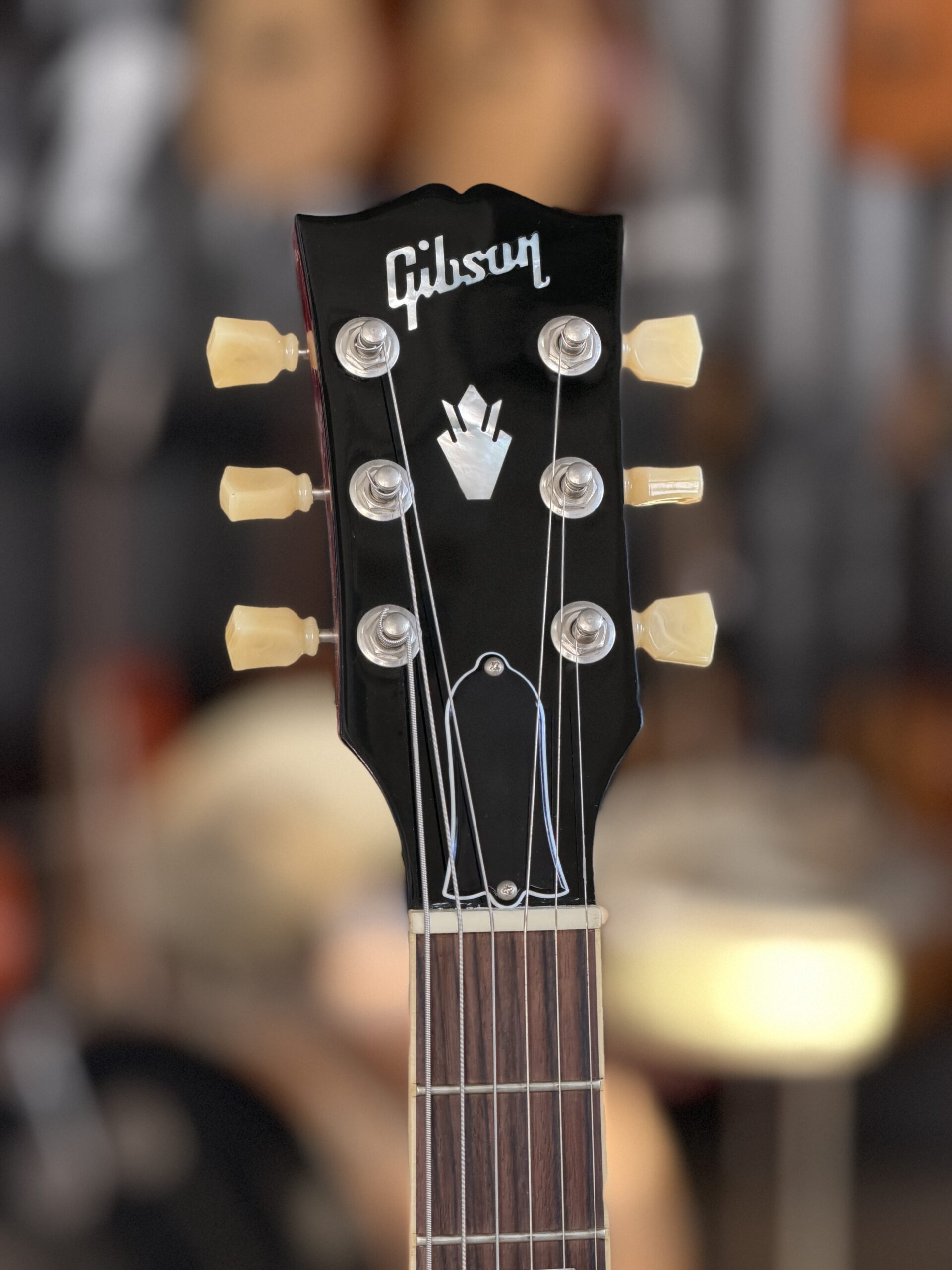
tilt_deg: -7.4
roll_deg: -0.1
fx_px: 3667
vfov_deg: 19.6
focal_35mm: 100
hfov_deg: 14.8
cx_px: 476
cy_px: 635
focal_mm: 16.89
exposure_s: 1/121
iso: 320
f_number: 2.8
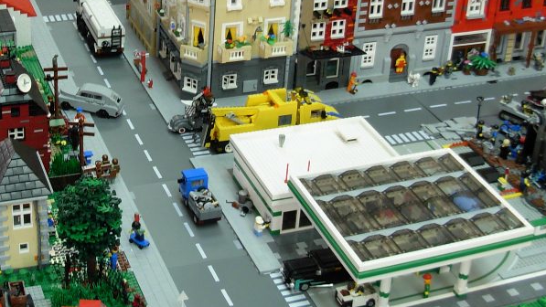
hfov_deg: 29.4
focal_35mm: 71
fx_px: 1028
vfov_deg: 16.7
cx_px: 160
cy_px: 2
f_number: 2.9
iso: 79
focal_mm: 6.3
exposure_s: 1/7.3
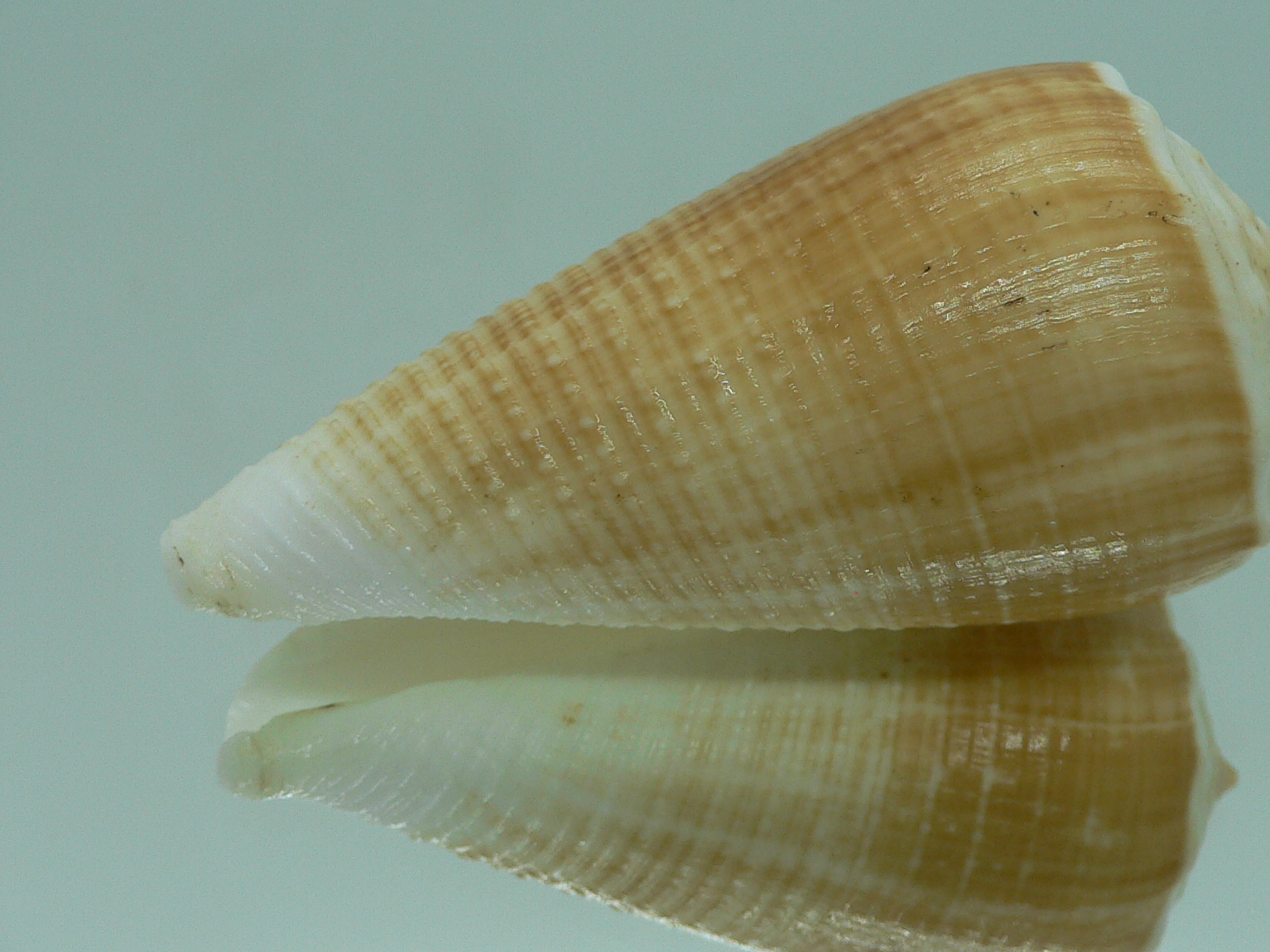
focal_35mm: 46
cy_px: 470
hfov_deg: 41.1
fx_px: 1687
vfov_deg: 31.5
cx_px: 763
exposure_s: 1/60
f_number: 2.8
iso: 80
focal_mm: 4.6
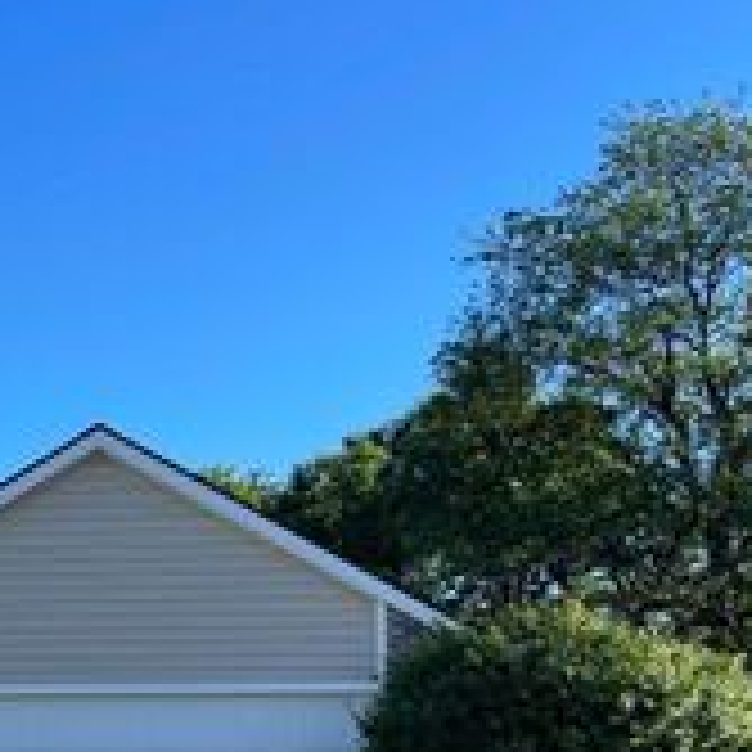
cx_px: -189
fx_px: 1622
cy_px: 799
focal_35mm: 66
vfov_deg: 24.6
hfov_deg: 23.5
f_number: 1.6
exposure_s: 1/2165
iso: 32
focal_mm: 5.1
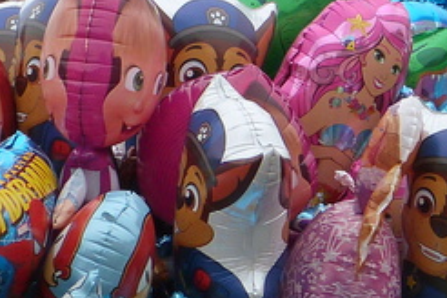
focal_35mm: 667
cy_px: -13
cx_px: 743
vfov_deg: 2.1
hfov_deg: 3.1
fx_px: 8281
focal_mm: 28.4
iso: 100
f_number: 4
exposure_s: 1/125
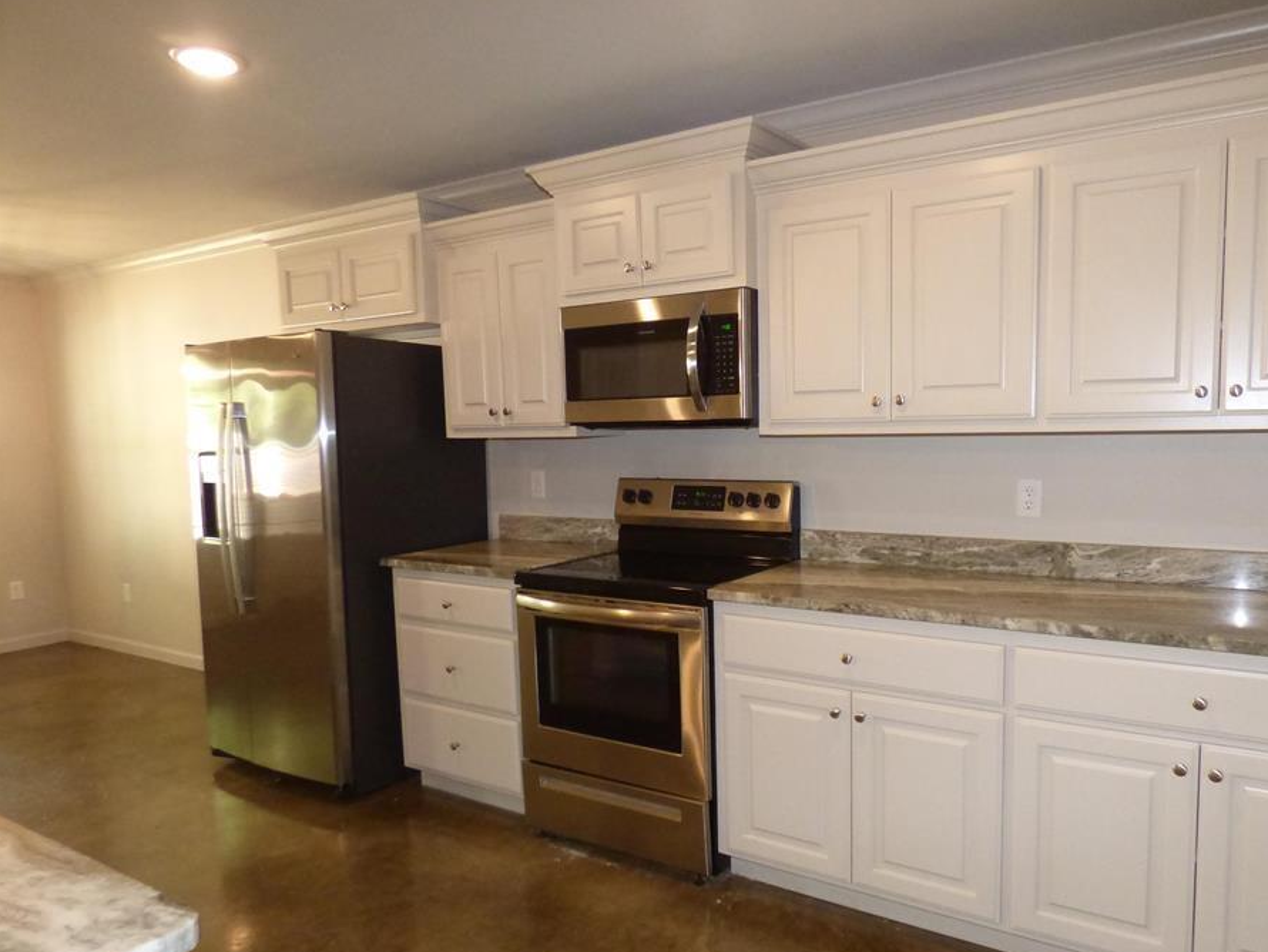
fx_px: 843
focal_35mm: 23
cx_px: 725
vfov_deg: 58.8
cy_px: 517
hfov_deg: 73.5
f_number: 2.8
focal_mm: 3.58
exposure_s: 1/50
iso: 800
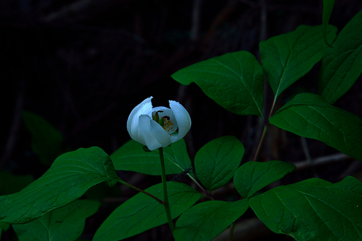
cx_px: 181
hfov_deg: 23.9
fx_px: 855
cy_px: 120
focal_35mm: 85
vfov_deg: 16.1
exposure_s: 1/60
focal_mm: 85
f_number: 10
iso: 500
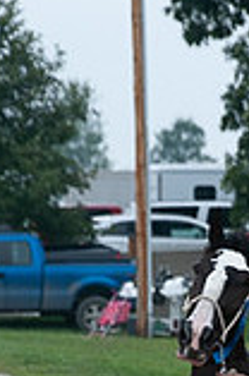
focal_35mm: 574
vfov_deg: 3.6
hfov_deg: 2.4
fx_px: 5981
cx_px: 229
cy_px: 484
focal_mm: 200
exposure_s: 1/1250
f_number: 5.6
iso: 900
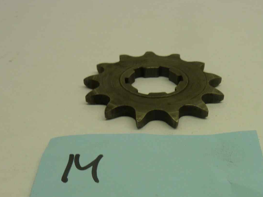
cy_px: 184
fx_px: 357
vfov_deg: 29.4
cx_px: 161
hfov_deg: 40.2
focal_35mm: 47
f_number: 3.3
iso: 80
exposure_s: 1/50
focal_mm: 4.1
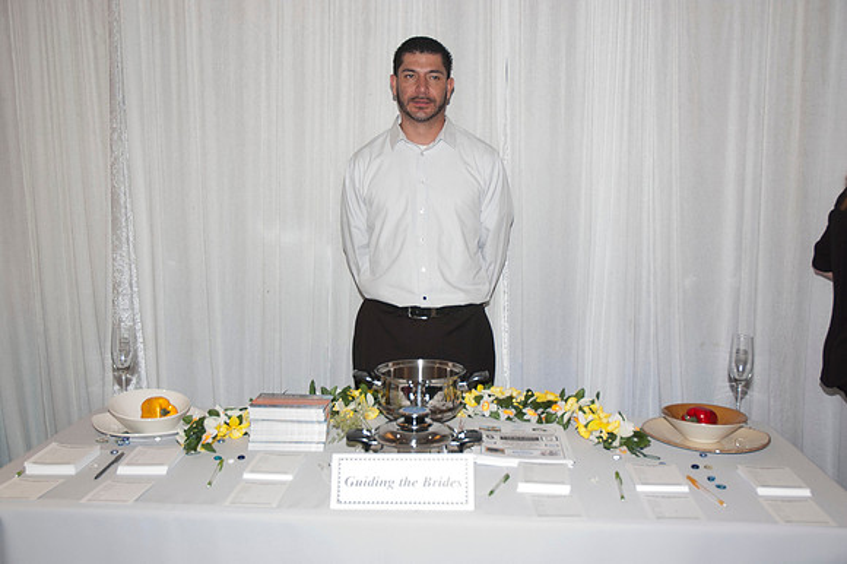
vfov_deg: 35.5
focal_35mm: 38
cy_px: 282
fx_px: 882
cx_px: 424
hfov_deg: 51.3
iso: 400
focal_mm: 25
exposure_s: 1/60
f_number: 4
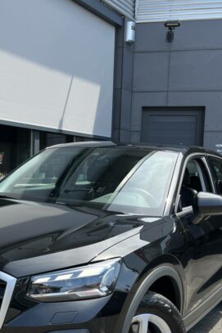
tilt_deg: -5.1
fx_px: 472
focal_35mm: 51
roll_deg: -1.0
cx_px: 39
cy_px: 211
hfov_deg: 25.9
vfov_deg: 38.6
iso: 50
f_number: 1.6
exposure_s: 1/777
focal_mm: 5.1
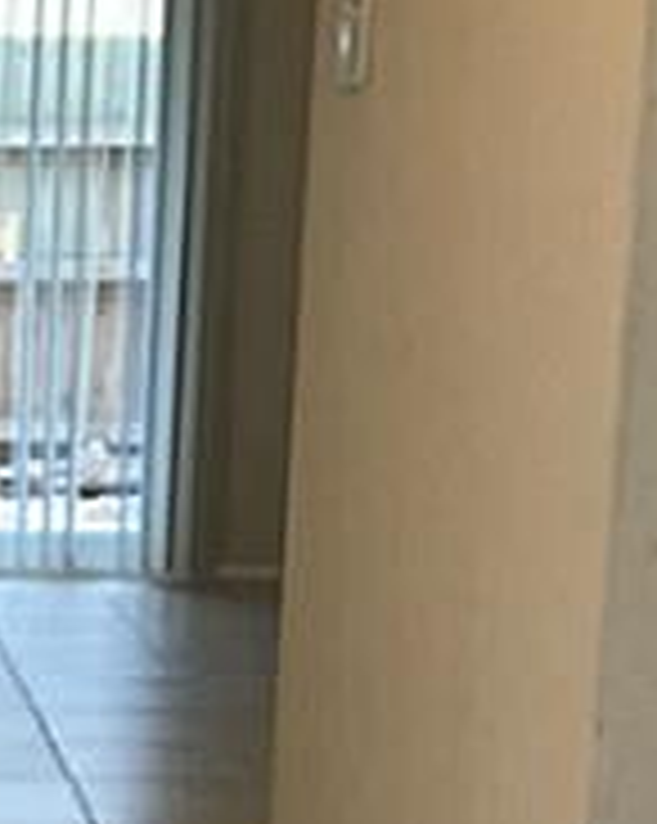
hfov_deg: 12.2
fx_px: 2897
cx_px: -405
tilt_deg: -8.6
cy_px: 675
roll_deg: -0.8
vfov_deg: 16.0
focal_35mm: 119
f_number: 2.2
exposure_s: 1/30
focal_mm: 4.15
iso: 40
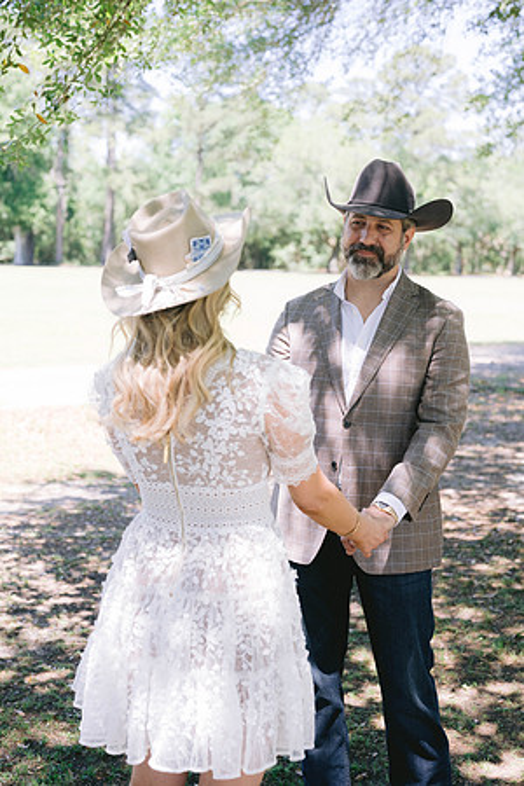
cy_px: 393
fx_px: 1092
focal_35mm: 50
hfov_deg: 27.0
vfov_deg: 39.6
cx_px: 262
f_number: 3.5
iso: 400
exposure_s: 1/640
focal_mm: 50
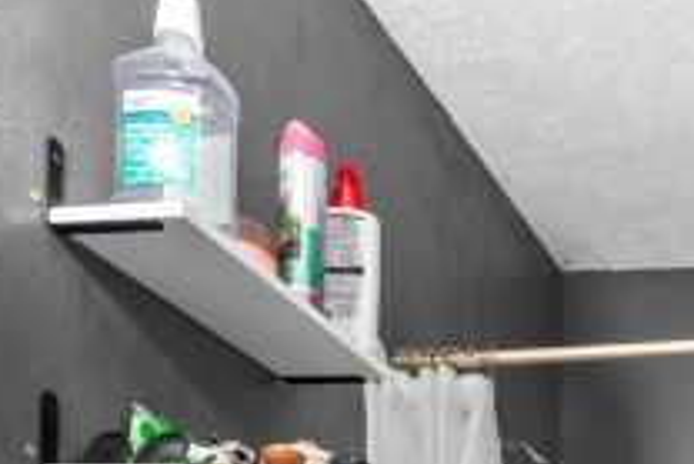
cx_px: 854
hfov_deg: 30.6
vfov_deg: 19.4
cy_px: 818
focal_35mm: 54
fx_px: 1042
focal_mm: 10
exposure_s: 3
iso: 400
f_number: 11
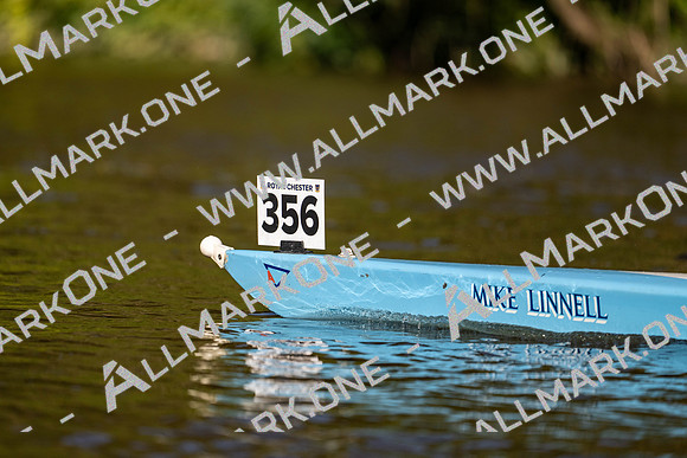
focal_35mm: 400
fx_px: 7635
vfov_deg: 3.4
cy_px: 229
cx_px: 344
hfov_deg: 5.2
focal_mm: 400
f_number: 4.5
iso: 500
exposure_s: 1/5000
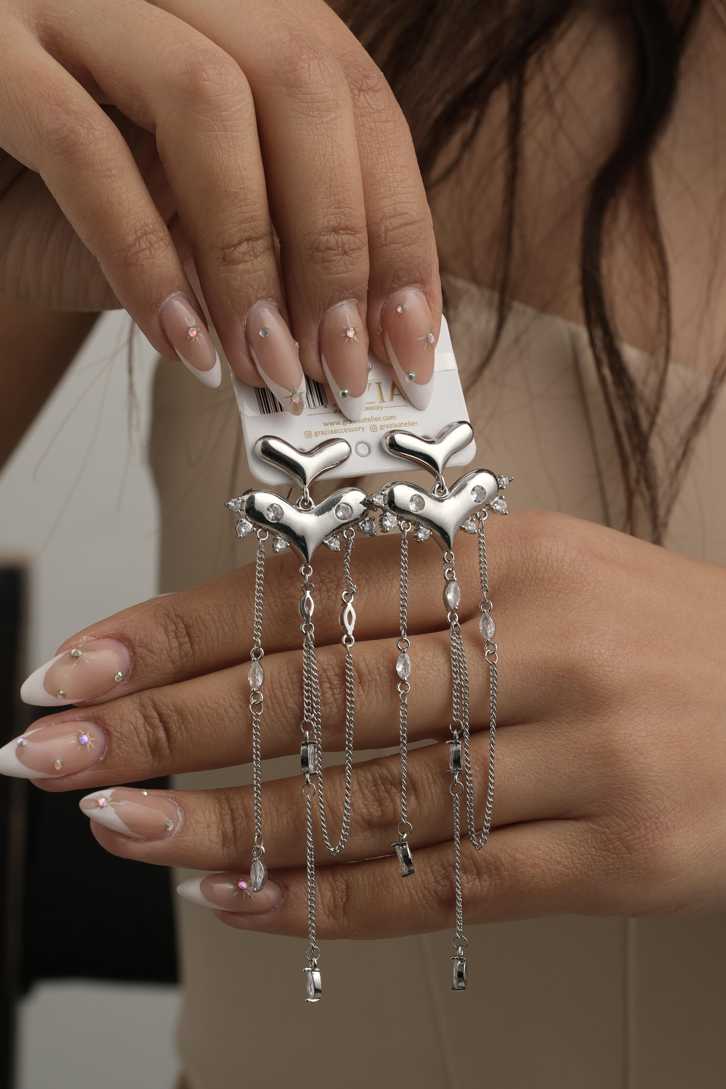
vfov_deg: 17.1
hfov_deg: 11.4
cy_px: 544
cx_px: 363
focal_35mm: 120
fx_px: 3630
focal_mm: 80
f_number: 9
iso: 160
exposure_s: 1/200
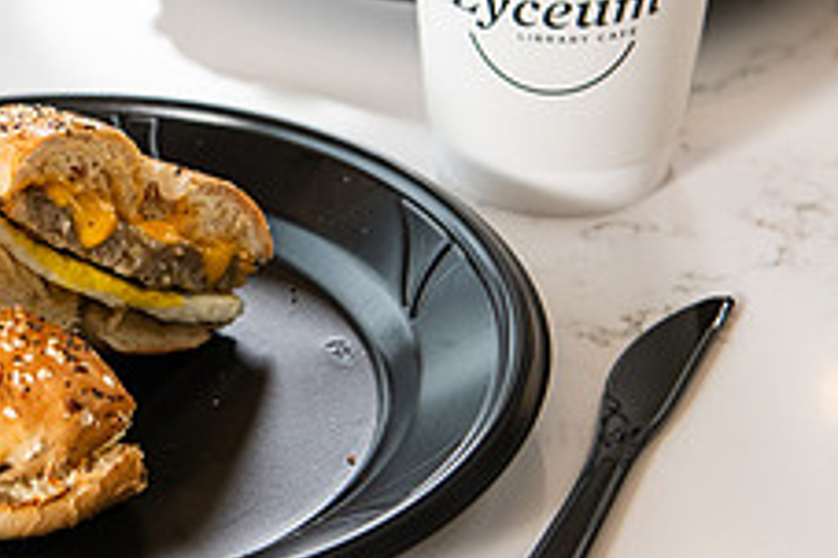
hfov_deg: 15.8
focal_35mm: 128
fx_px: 2977
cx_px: 26
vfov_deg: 10.7
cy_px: 153
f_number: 4
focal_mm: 50
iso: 800
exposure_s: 1/200
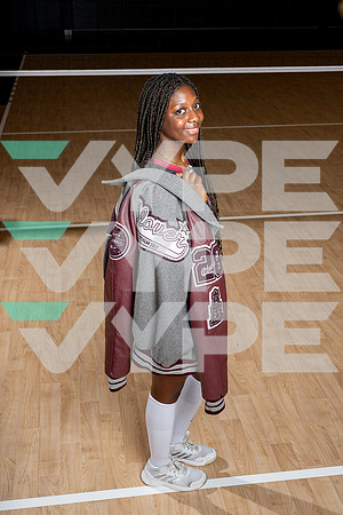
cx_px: 172
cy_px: 258
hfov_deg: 30.5
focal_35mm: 44
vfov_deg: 44.5
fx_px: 629
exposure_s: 1/250
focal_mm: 44
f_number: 8
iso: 100
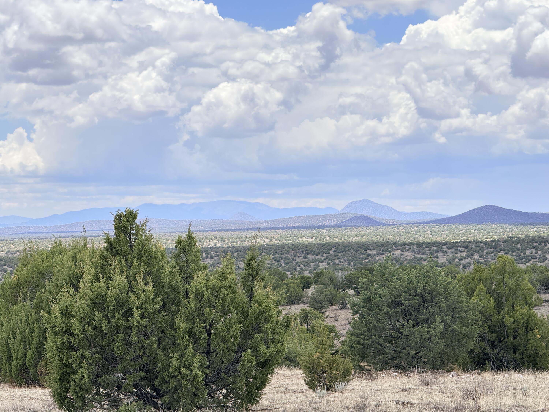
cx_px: 274
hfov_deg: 16.4
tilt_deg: +1.5
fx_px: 1903
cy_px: 206
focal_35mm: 120
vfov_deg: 12.3
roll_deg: +0.3
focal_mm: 15.66
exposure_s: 1/793
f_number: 2.8
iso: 64
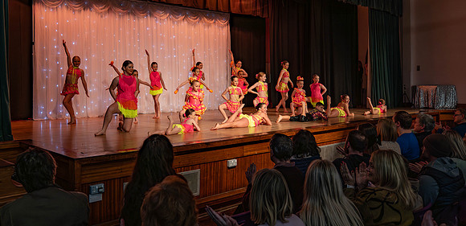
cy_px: 77
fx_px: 427
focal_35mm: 36
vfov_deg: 29.4
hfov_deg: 57.0
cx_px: 201
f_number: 4
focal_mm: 28
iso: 2000
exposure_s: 1/250
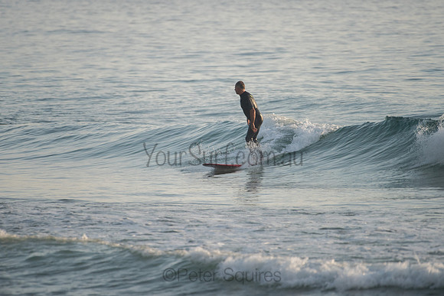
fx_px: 7469
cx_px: 230
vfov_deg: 2.3
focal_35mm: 606
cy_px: 127
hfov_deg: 3.4
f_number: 5.6
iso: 360
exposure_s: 1/500
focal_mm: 500
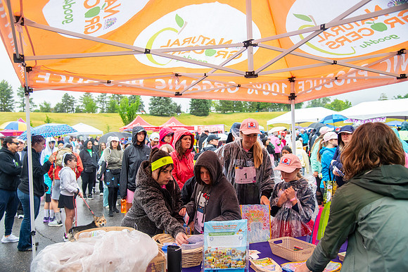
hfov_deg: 58.3
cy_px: 136
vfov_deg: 40.7
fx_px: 366
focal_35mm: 32
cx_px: 199
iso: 2500
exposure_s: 1/250
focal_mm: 31
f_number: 4
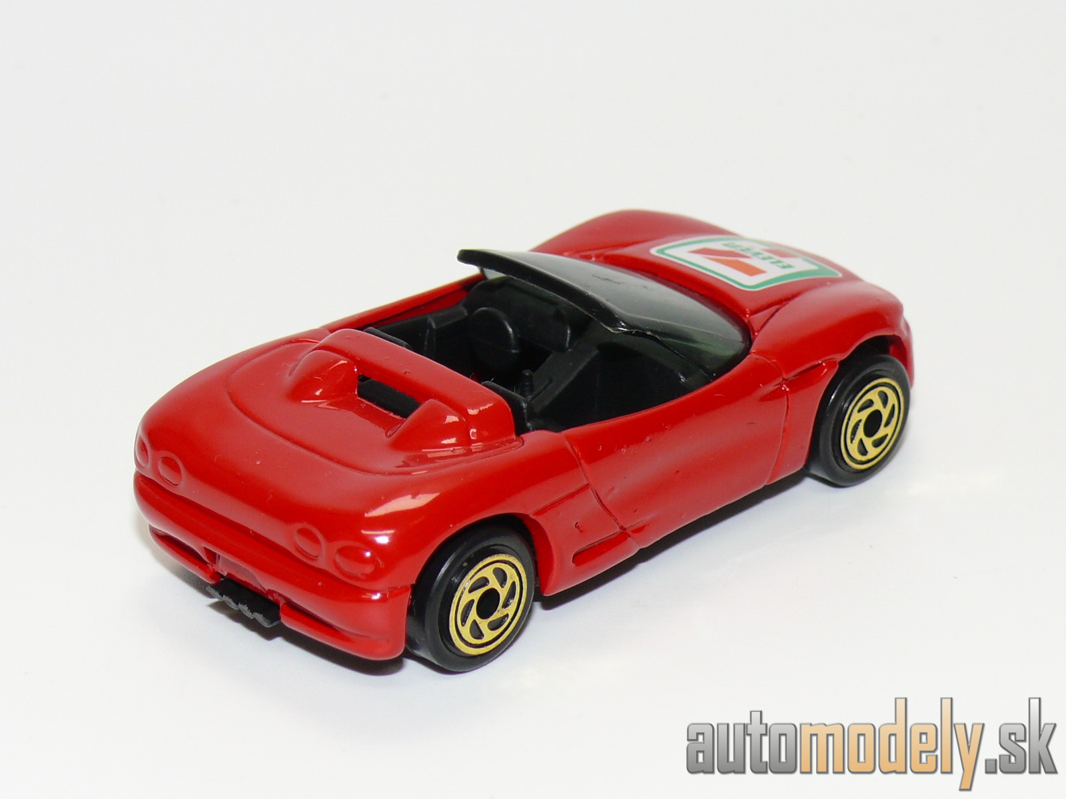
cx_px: 533
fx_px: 3387
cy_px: 400
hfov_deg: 17.9
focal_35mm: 110
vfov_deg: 13.5
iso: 100
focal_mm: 14
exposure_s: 1/30
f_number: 4
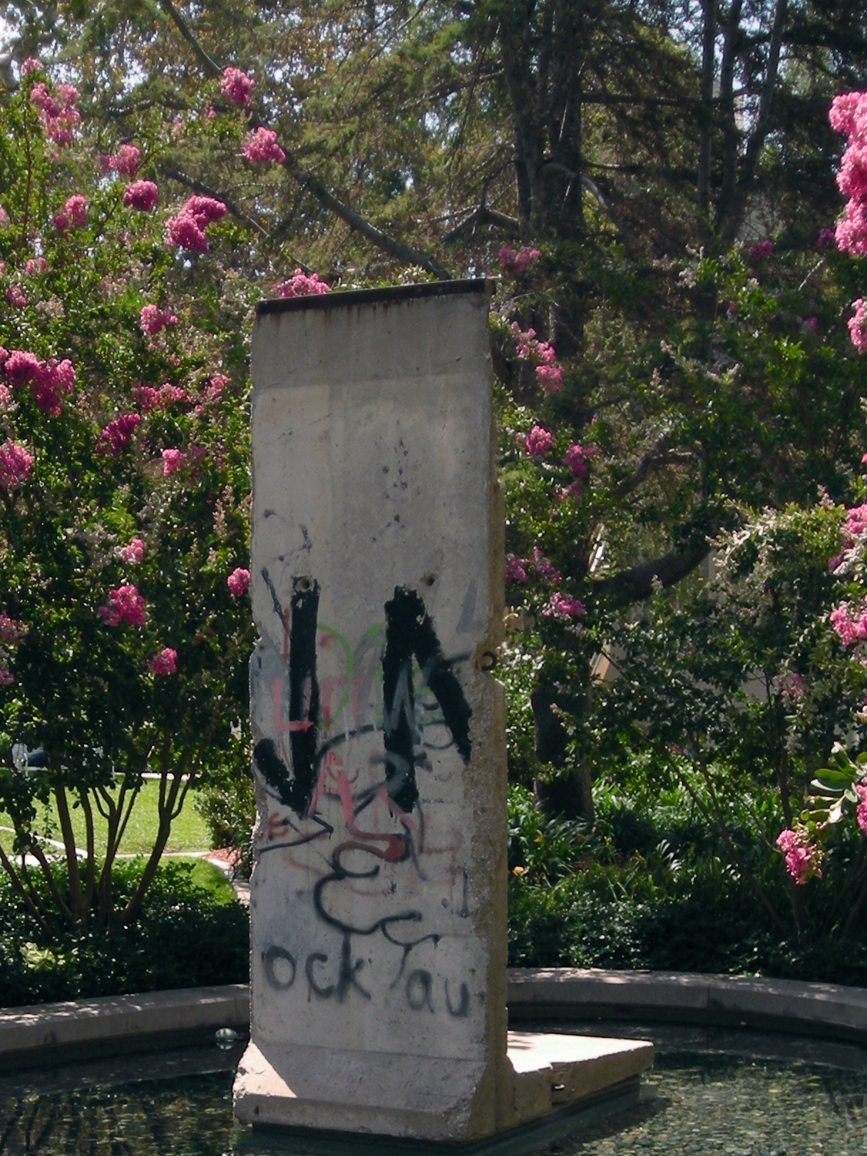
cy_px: 894
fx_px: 2204
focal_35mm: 66
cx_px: 277
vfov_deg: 28.9
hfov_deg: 22.2
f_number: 3.2
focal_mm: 6.3
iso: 50
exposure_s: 1/350
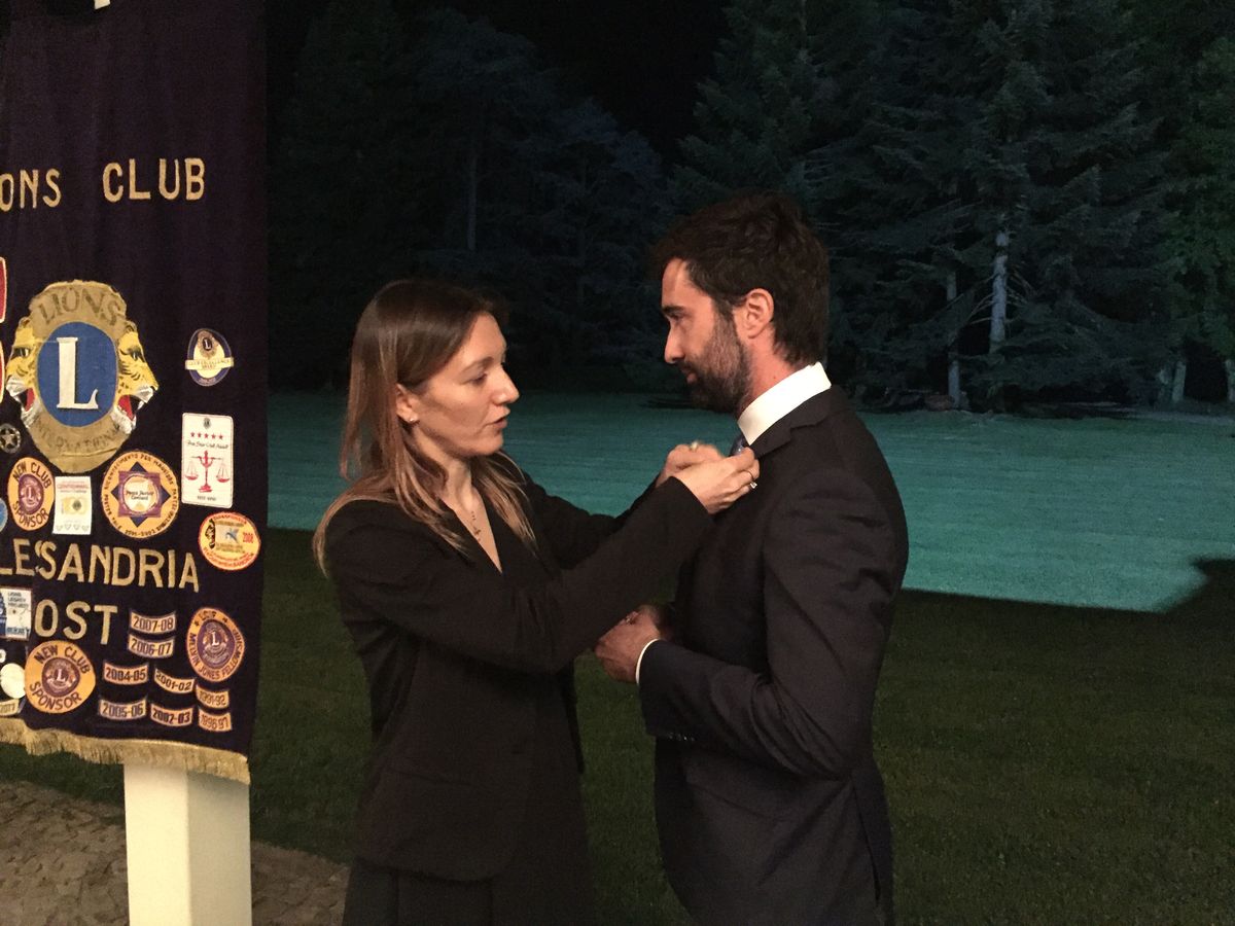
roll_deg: -1.7
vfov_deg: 48.2
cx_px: 618
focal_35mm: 29
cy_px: 463
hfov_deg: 61.7
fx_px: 1035
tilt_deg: -7.0
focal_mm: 4.15
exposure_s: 1/17
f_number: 2.2
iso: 1600
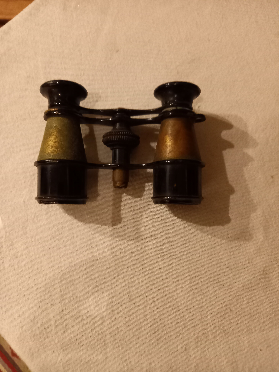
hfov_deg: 54.9
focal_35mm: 25
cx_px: 140
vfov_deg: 69.4
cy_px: 186
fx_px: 269
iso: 1000
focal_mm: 4.65
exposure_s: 1/20
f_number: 1.8
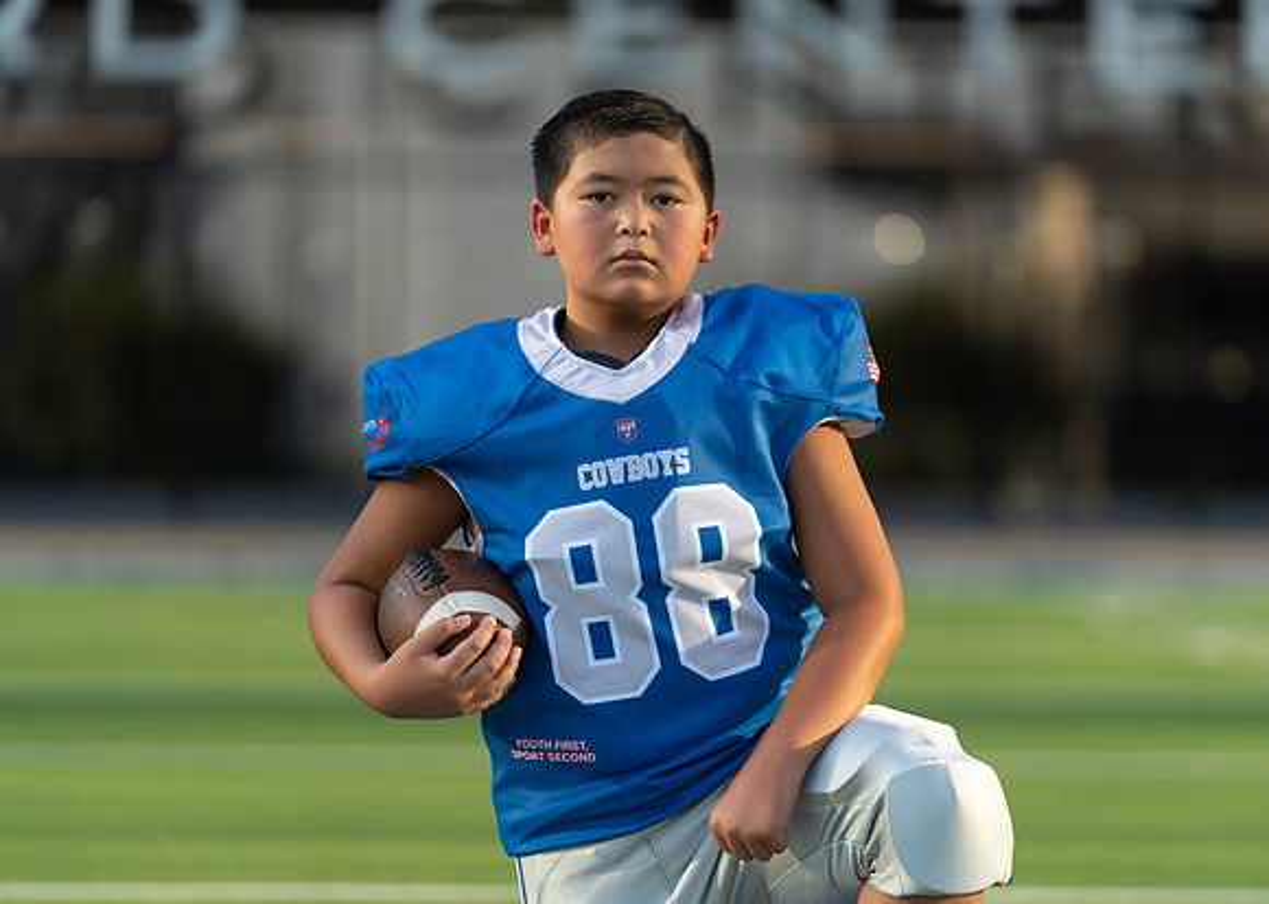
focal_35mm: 191
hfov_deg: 10.6
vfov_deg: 7.5
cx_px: 677
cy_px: 451
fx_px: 6862
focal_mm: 178
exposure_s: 1/640
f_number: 2.8
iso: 100
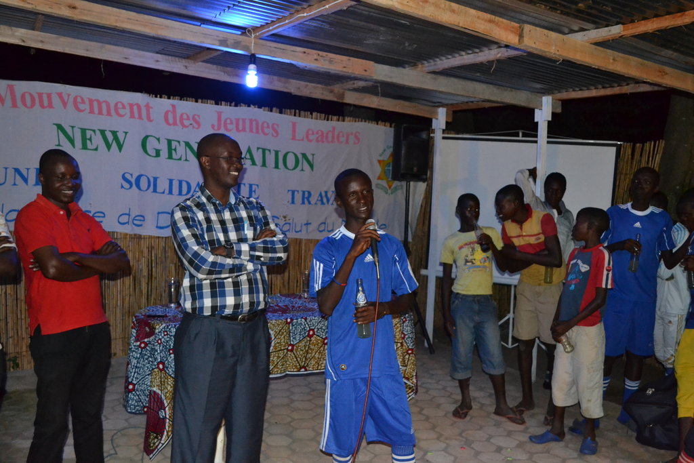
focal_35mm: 33
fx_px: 636
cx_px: 347
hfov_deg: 57.2
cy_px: 232
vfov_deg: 40.0
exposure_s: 1/60
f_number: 4
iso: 3200
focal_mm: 22
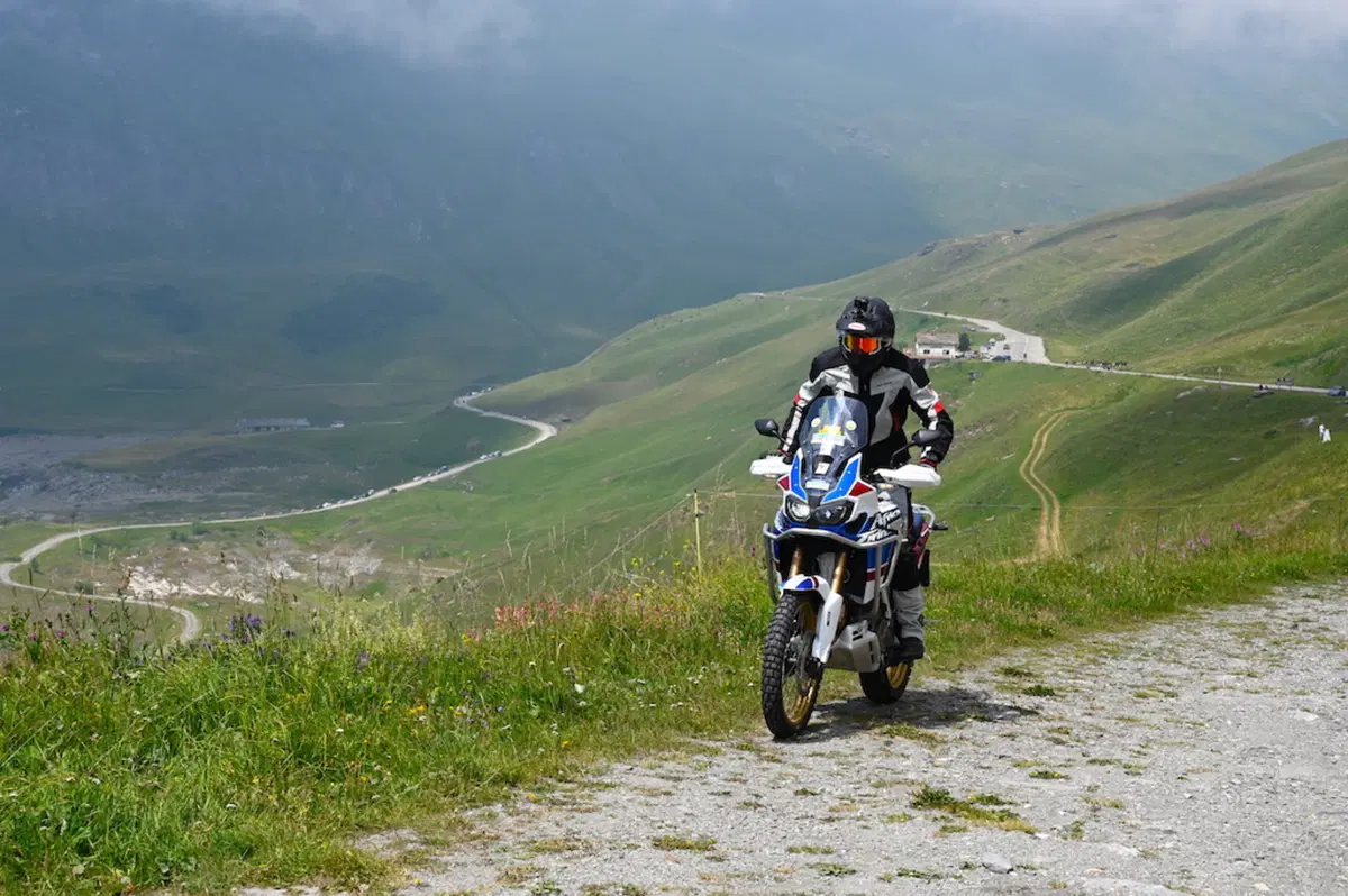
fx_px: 2020
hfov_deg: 36.9
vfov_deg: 25.0
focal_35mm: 54
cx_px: 674
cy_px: 448
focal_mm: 54
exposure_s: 1/1000
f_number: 11
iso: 560
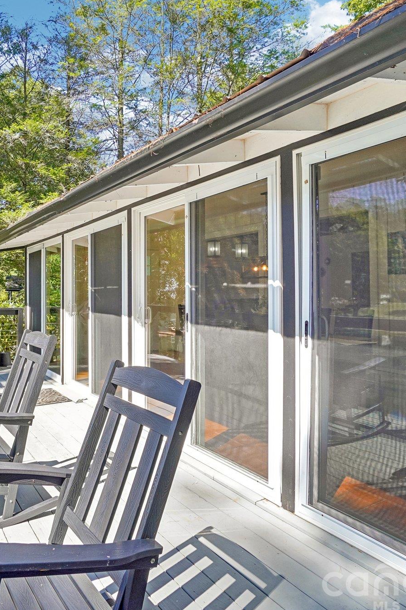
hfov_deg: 53.8
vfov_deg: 76.1
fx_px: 389
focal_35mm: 23
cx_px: 130
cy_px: 307
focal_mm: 10
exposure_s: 1/60
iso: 100
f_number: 8
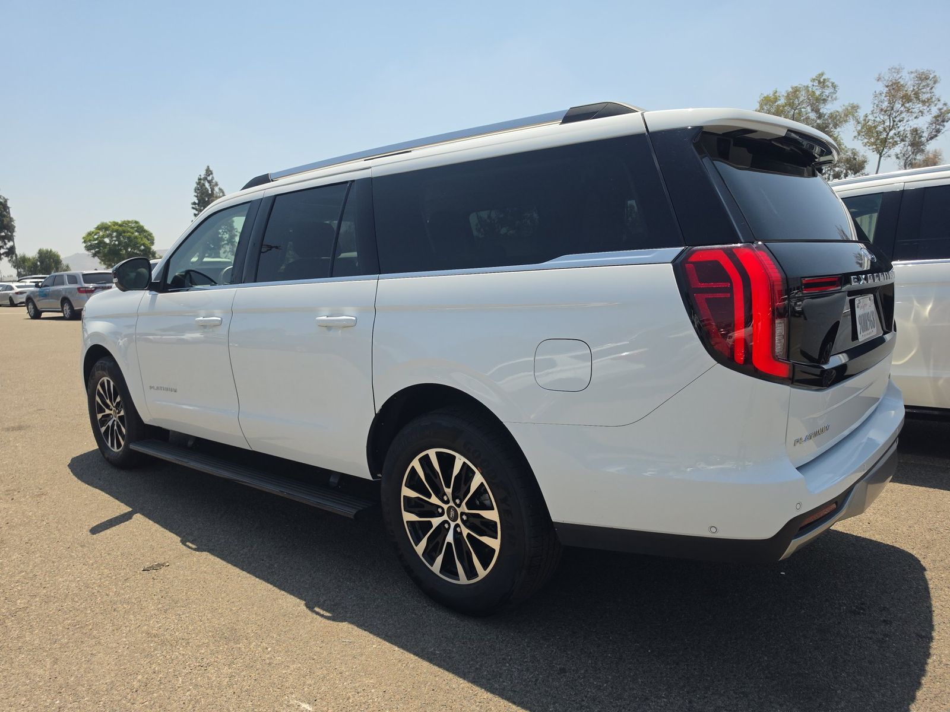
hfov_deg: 73.9
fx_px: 631
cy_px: 356
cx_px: 475
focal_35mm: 23
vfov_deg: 58.9
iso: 64
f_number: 1.4
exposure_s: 1/4887
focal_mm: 6.5
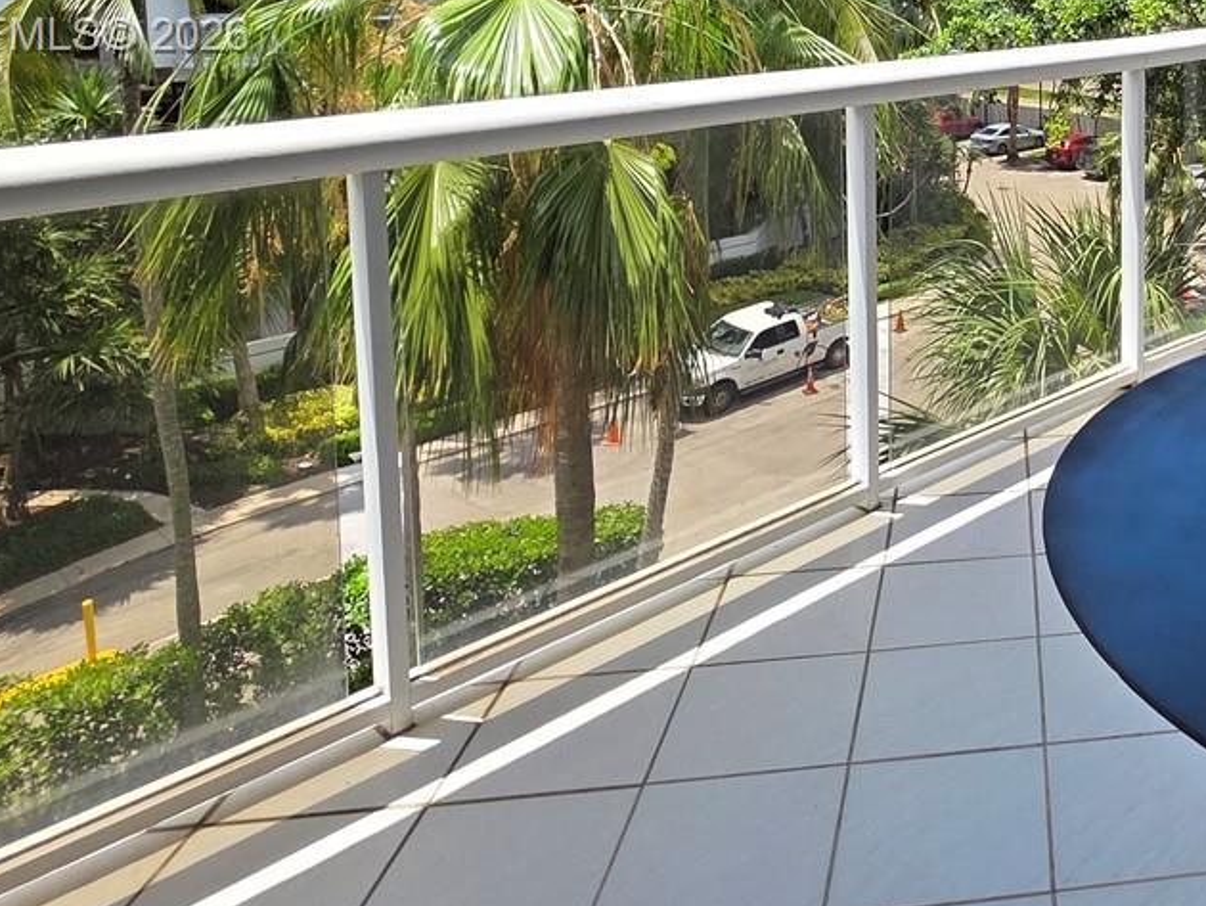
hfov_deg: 46.9
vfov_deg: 38.9
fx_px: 1150
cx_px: 1185
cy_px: 38
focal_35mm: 33
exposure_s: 1/1276
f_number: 1.9
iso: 40
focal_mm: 2.2
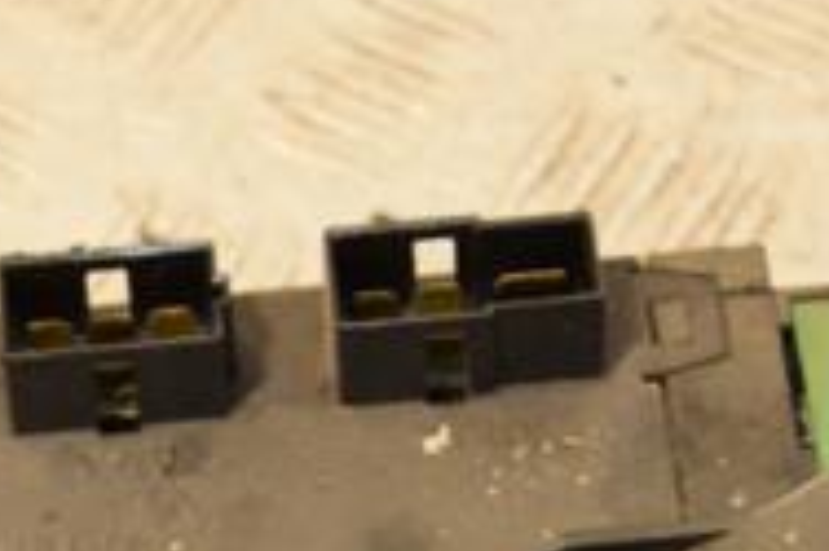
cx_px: 53
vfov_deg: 5.9
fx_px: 5292
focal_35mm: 230
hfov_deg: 8.9
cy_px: 741
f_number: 4.8
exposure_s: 1/160
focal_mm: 48
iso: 800
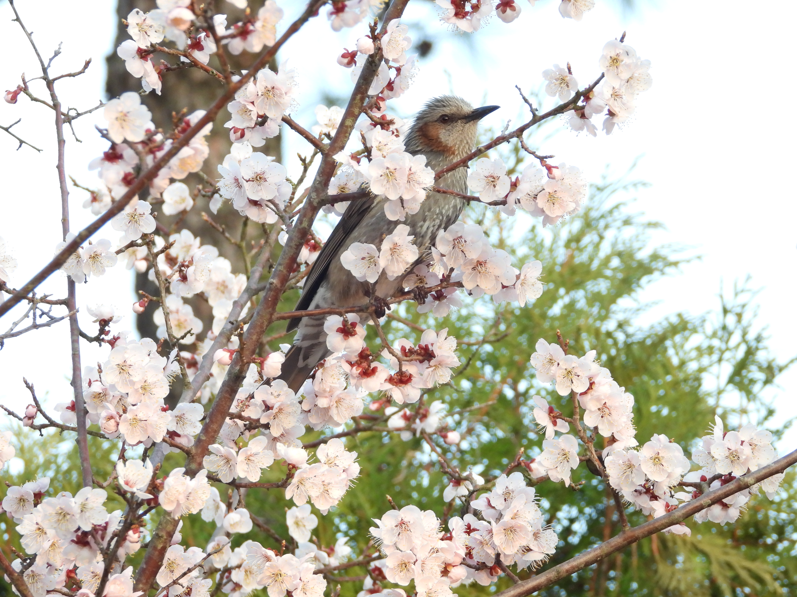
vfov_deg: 3.7
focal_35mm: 400
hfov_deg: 5.0
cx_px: 398
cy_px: 298
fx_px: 9210
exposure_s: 1/160
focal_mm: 71.9
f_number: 5
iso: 400
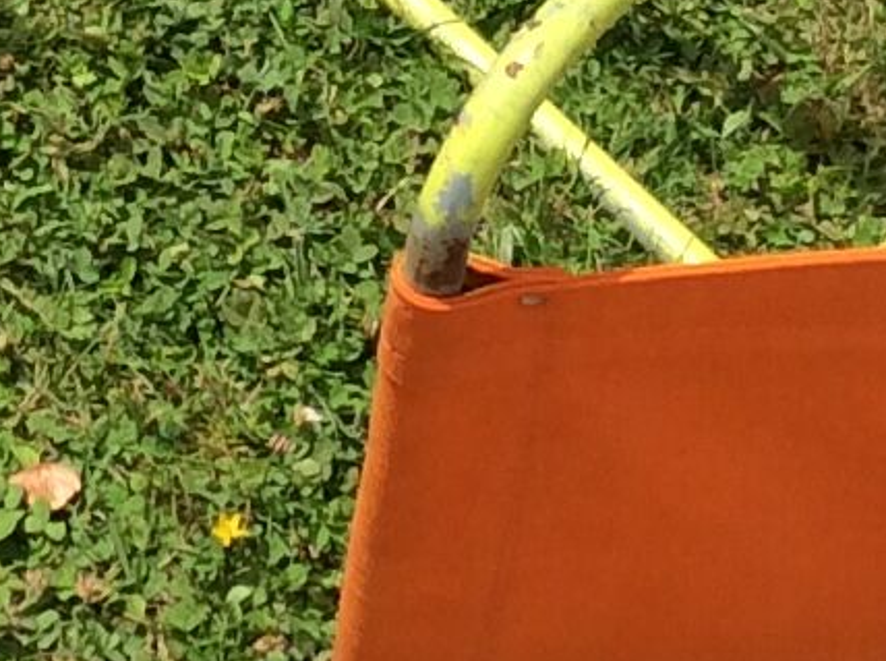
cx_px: -166
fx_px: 4954
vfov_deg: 7.6
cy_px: 56
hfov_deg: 10.1
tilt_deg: -48.3
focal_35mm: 194
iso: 32
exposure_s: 1/1546
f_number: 2.4
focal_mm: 3.3
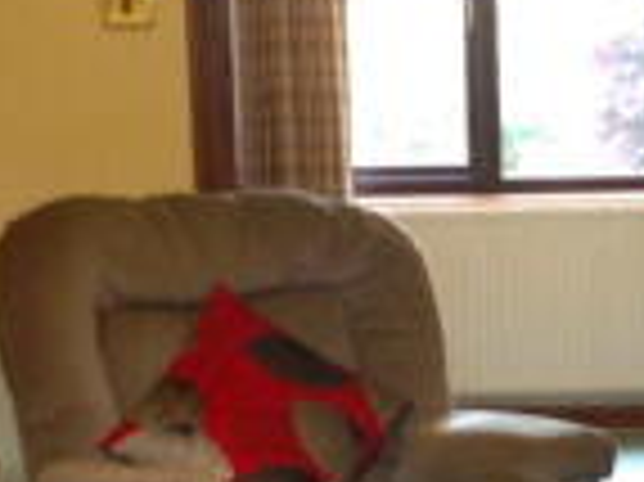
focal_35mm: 135
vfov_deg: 10.9
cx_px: 646
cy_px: 448
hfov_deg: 14.4
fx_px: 2509
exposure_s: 1/20
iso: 125
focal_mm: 4.13
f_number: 2.4
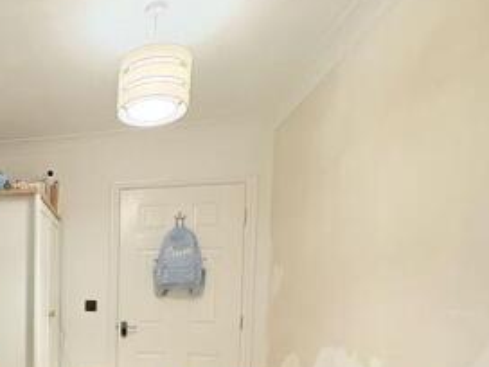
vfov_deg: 43.2
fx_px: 424
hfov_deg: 49.6
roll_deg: -0.9
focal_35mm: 30
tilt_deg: -2.3
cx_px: 6
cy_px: 323
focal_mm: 2.22
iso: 400
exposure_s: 1/50
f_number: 2.2
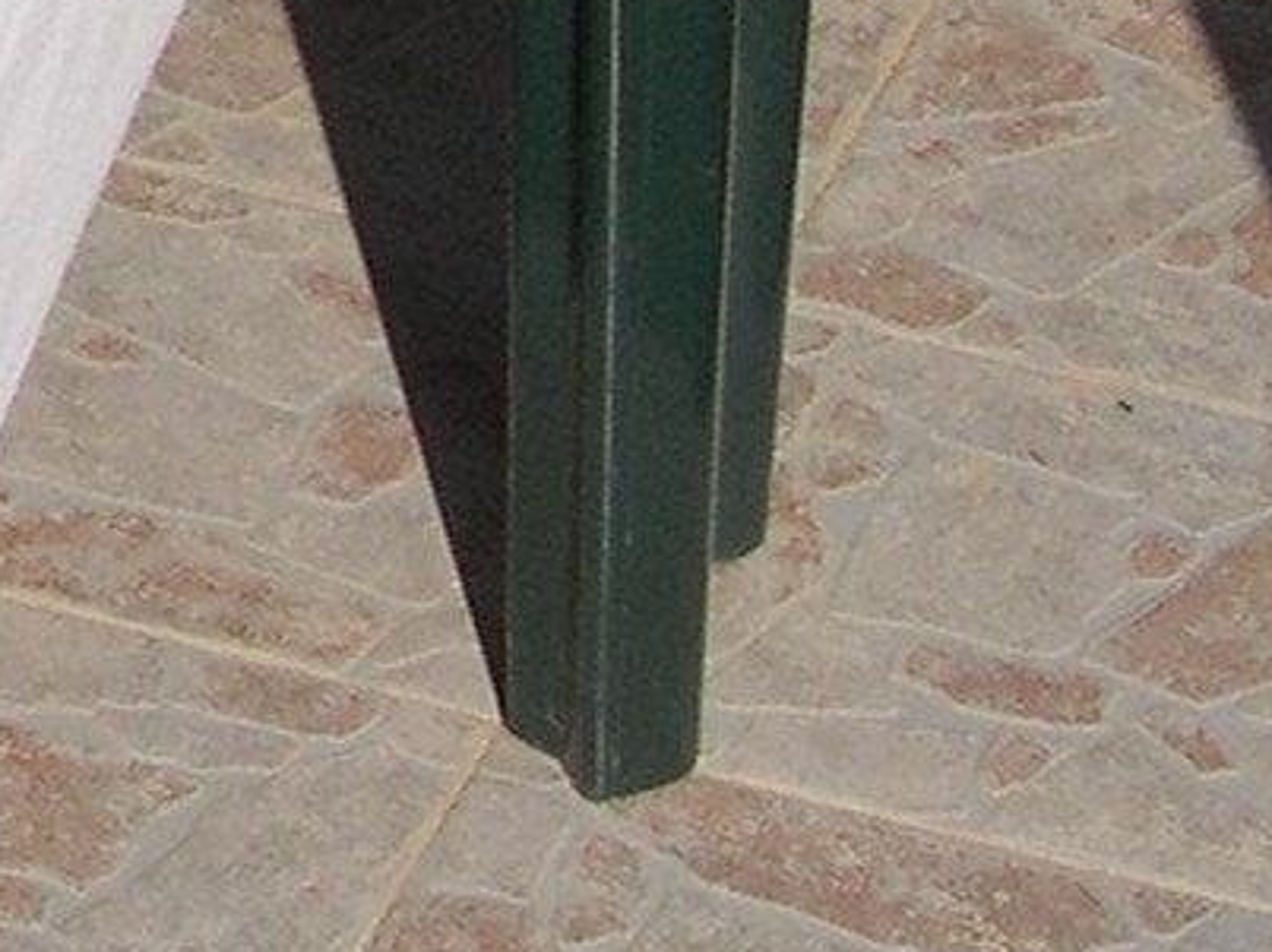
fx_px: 7896
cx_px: -1275
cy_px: -1654
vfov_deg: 6.4
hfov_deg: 8.7
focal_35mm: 215
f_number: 7.6
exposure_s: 1/180
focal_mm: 8
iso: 100
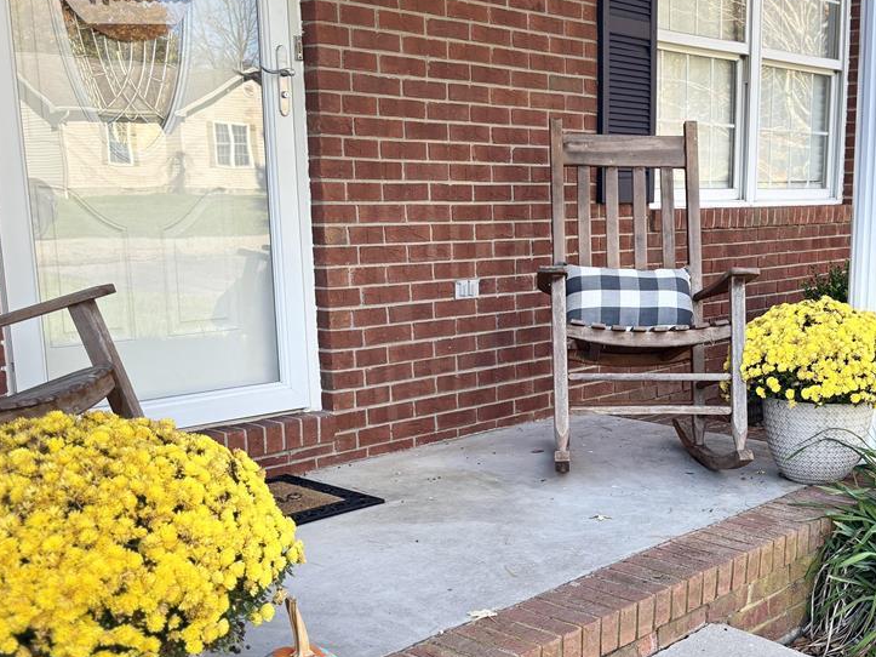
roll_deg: -1.2
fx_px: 1164
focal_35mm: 46
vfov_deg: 31.3
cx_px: 612
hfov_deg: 40.5
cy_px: 427
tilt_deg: -11.8
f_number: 1.6
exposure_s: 1/361
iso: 50
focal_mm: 5.96
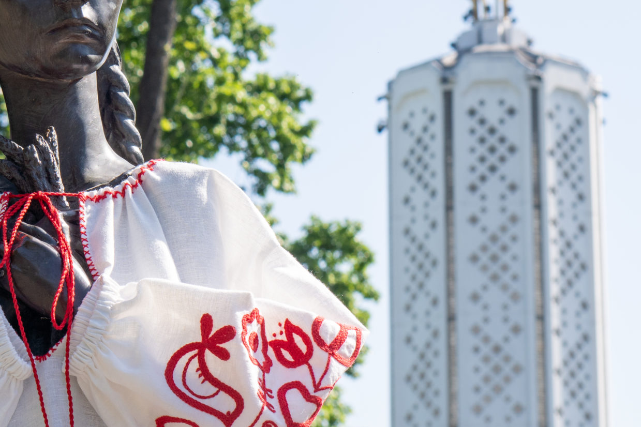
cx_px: 244
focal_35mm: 155
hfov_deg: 13.2
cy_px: 135
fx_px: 2760
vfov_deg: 8.8
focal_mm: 50
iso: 100
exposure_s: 1/250
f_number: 7.1
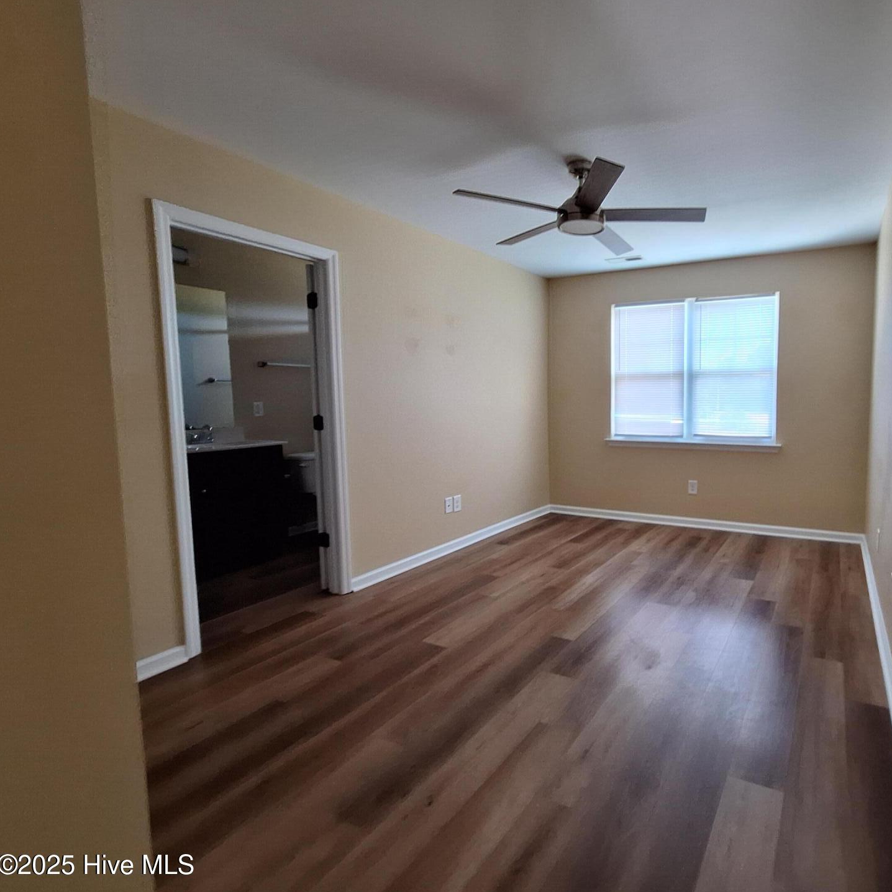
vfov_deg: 87.4
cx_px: 616
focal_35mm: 16
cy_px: 442
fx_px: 466
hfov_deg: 83.5
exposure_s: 1/40
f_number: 2.2
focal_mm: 1.74
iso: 80
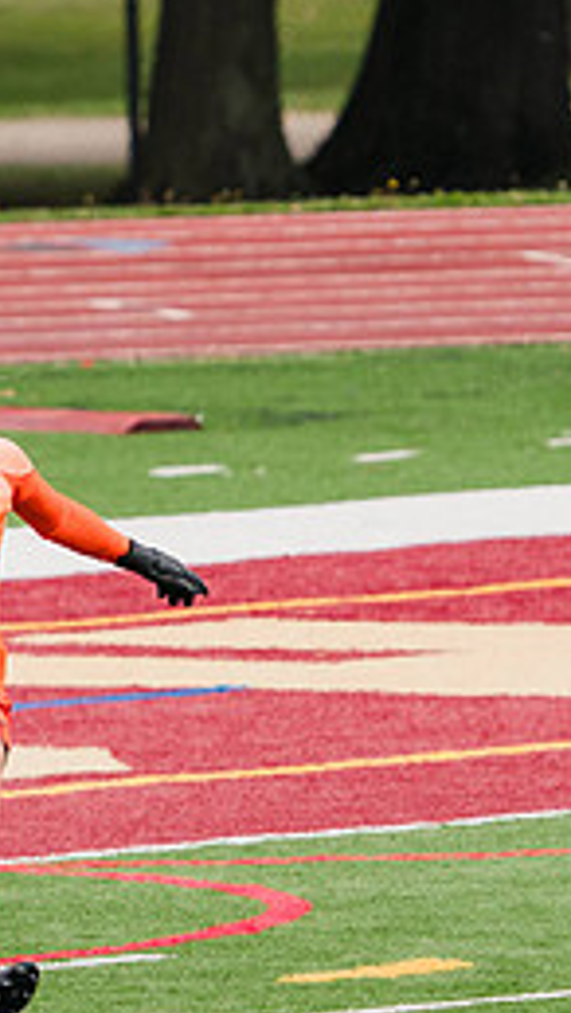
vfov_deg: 2.0
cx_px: 89
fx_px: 29695
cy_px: 576
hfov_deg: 1.1
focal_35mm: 1105
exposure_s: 1/1600
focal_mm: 394
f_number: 6.3
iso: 800
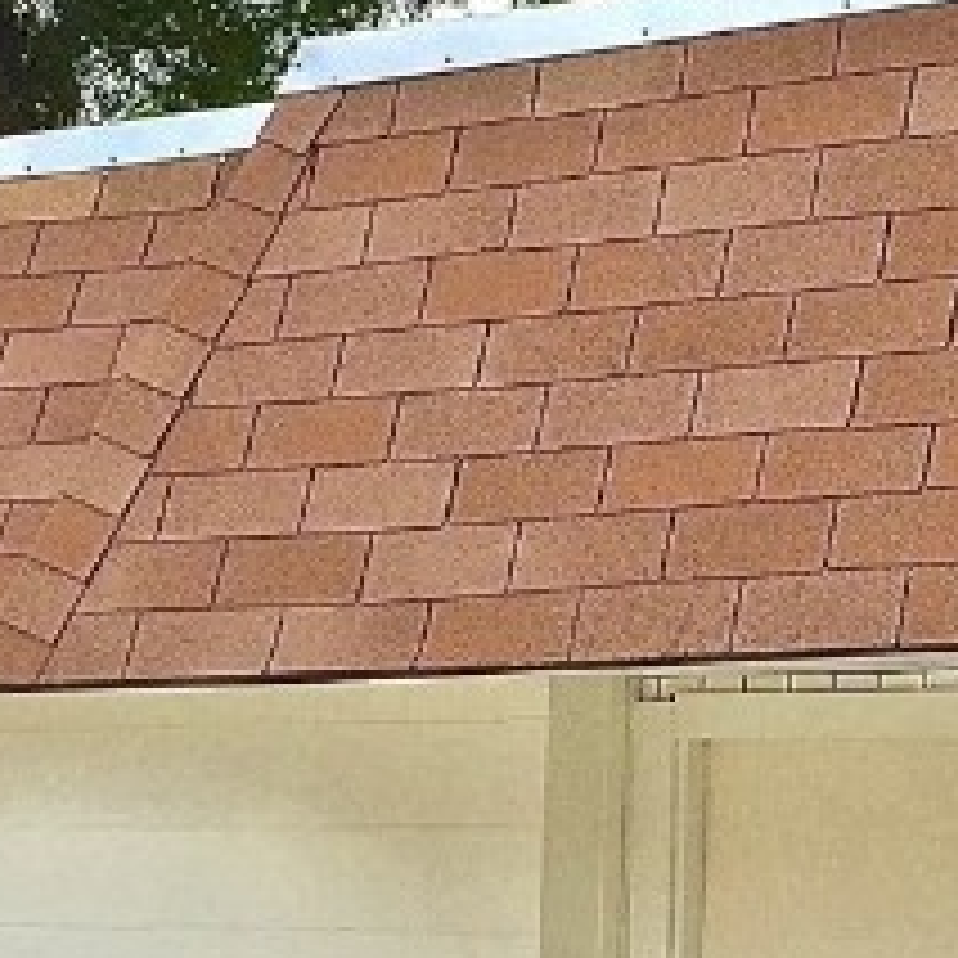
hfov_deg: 13.9
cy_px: 553
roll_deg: -2.2
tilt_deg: +6.5
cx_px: 1048
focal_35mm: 123
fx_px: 3851
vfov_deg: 14.2
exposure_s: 1/638
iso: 32
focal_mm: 4.15
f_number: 2.2
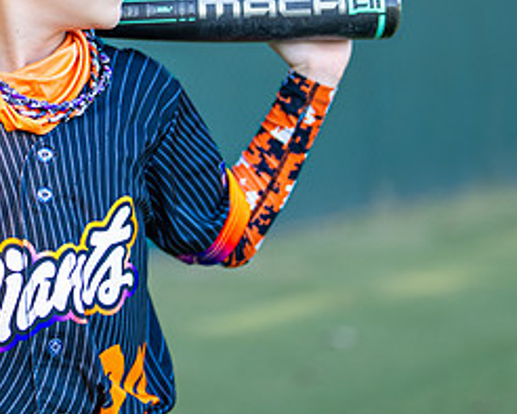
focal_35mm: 131
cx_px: 83
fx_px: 2005
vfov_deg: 11.7
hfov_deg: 14.6
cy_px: 59
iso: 125
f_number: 1.2
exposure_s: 1/1250
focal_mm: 50
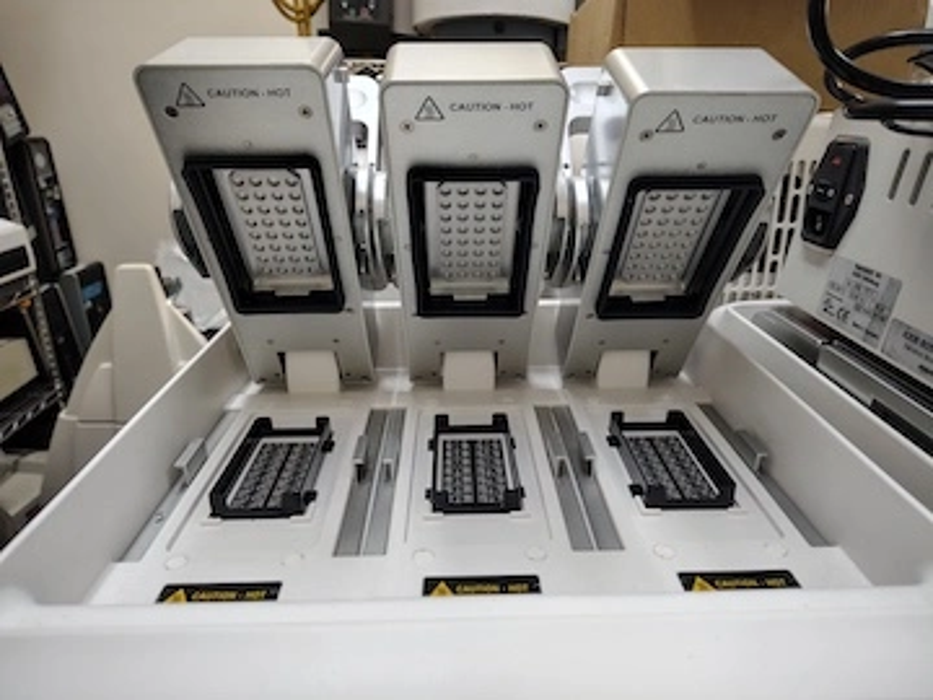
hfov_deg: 71.6
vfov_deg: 56.8
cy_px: 350
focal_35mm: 24
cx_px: 466
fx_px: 647
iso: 330
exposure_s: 1/120
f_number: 1.8
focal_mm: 5.56
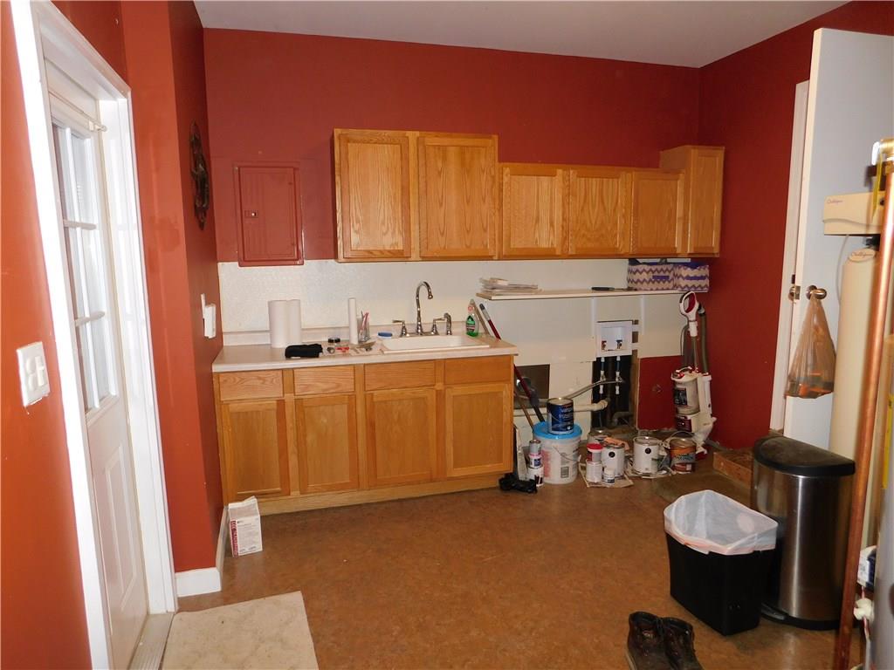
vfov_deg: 58.9
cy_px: 335
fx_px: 594
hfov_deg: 73.9
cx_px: 447
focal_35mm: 23
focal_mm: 4
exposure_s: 1/30
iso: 200
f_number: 3
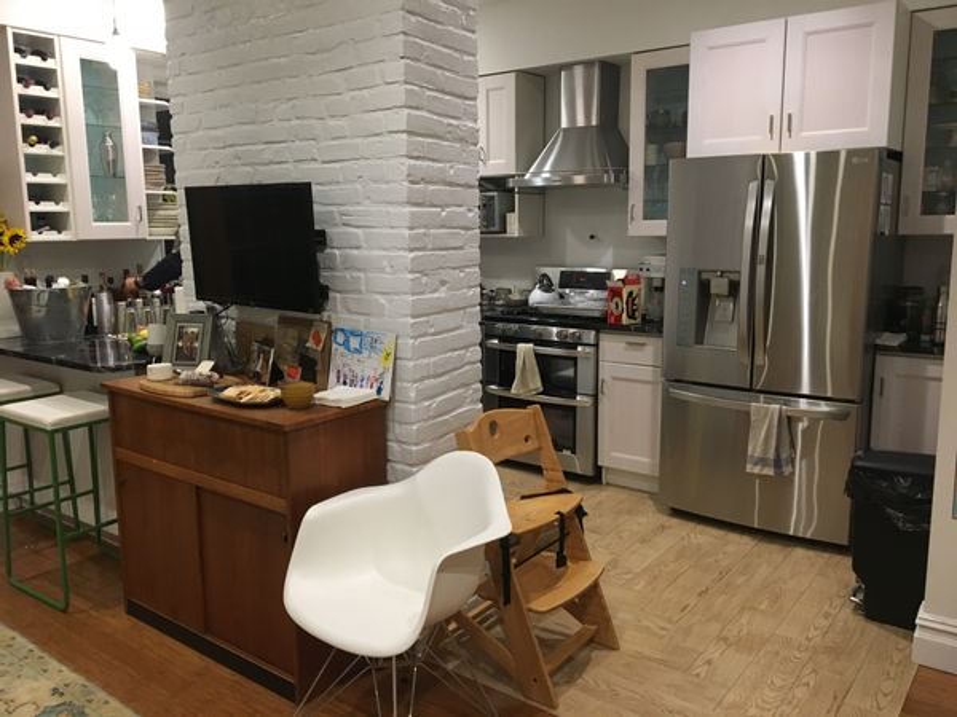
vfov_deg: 48.2
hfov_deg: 61.7
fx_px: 802
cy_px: 358
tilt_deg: -9.6
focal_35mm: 29
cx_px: 478
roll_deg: +0.3
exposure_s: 1/30
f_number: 2.2
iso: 160
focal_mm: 4.15
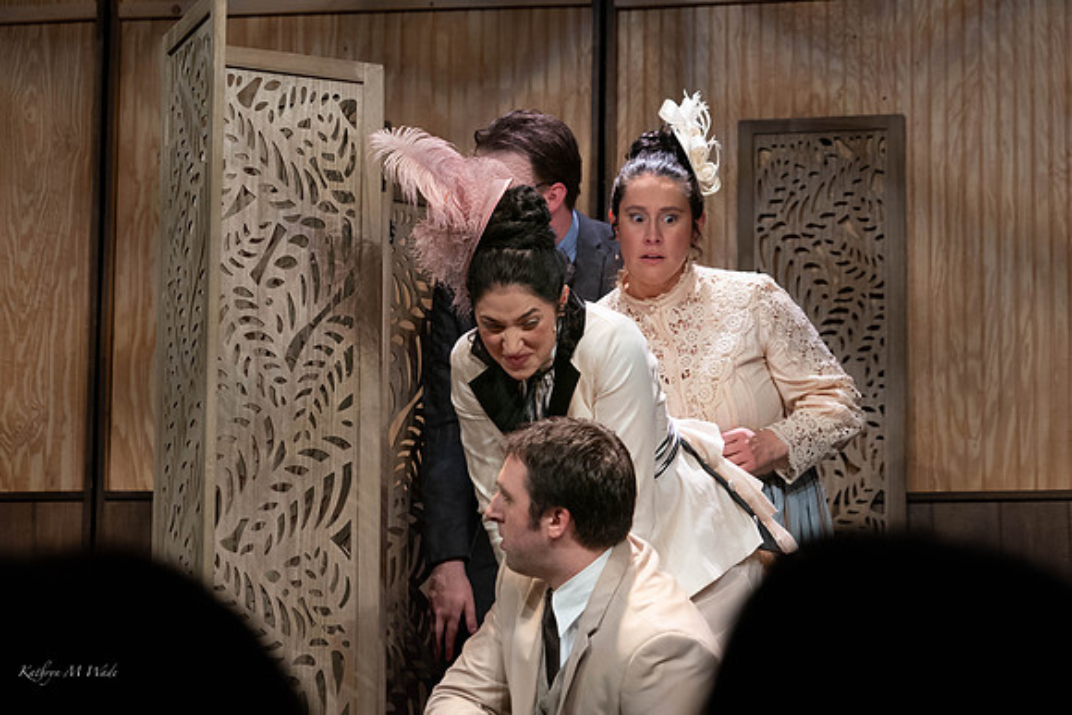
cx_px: 523
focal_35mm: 110
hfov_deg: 18.6
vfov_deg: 12.5
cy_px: 357
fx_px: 3267
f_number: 6.3
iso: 2500
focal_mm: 105
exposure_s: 1/250
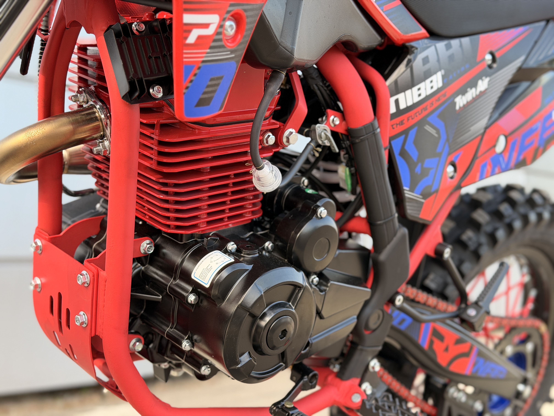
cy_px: 208
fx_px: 768
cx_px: 277
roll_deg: -0.1
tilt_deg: +3.6
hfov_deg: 39.7
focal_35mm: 48
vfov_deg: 30.3
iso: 80
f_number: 1.78
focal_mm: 6.76
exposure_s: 1/237
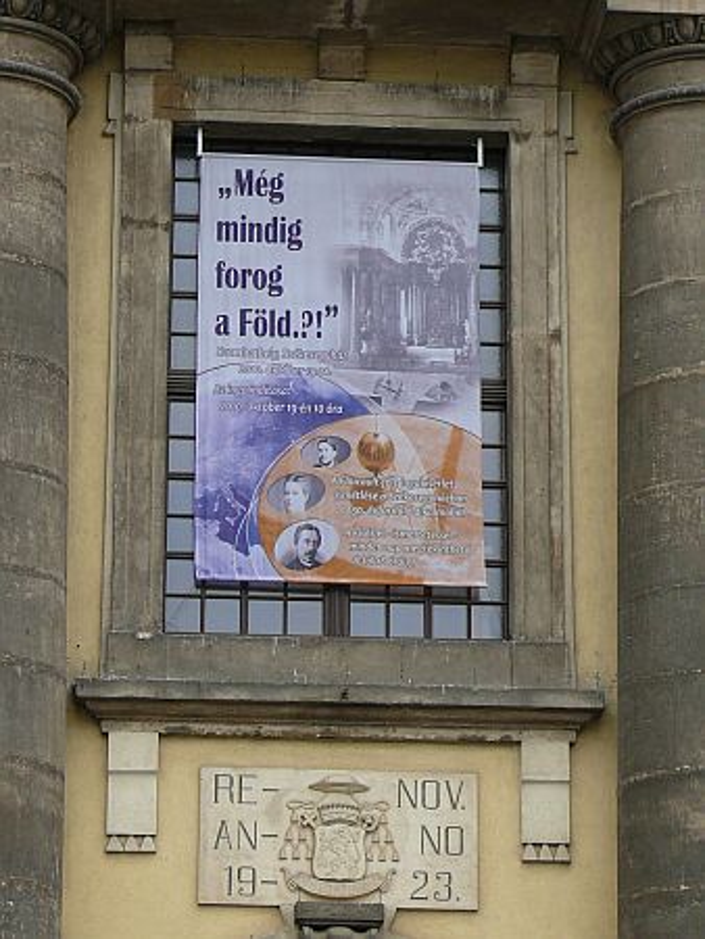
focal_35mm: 132
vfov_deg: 14.9
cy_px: 470
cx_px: 352
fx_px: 3581
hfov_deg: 11.2
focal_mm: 15.7
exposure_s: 1/125
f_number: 3.2
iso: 100
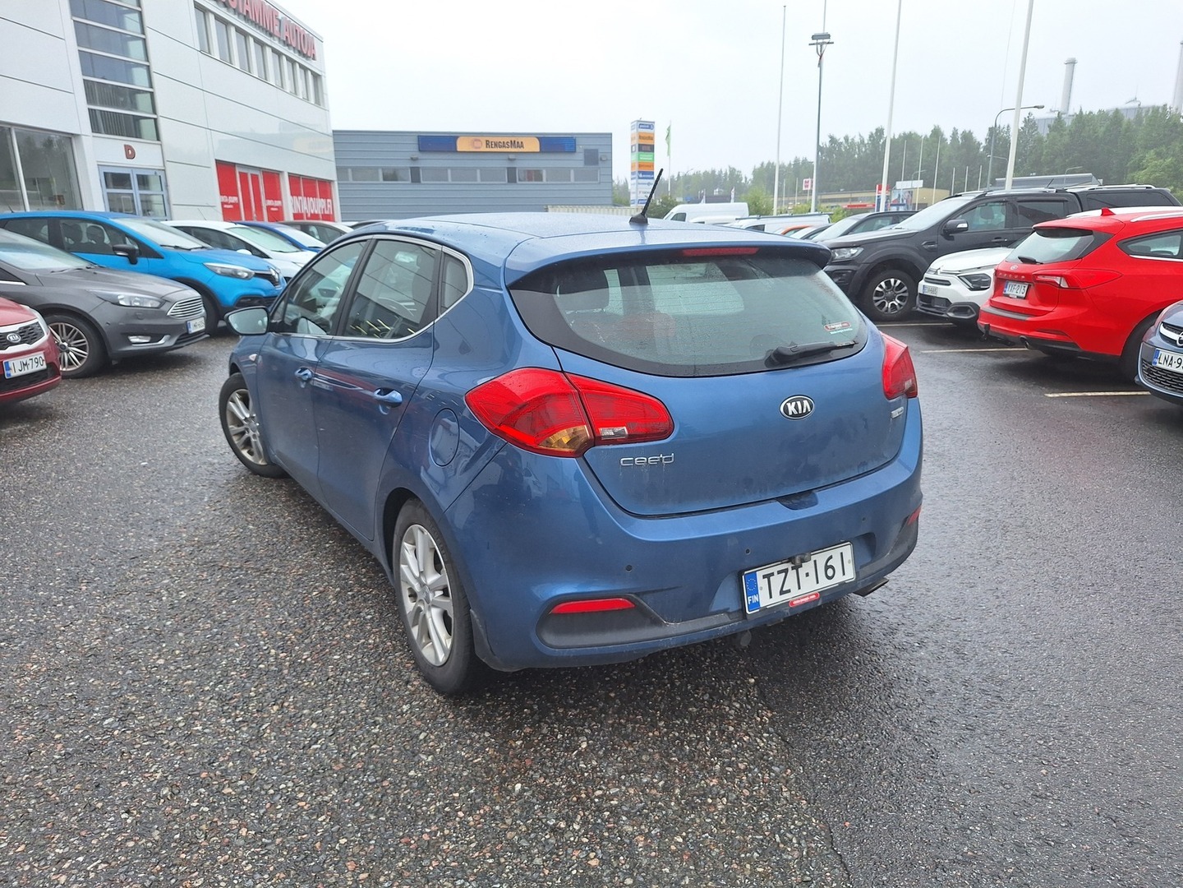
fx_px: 786
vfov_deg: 58.9
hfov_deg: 73.9
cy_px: 444
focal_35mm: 23
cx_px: 592
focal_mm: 5.54
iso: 40
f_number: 1.8
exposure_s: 1/625
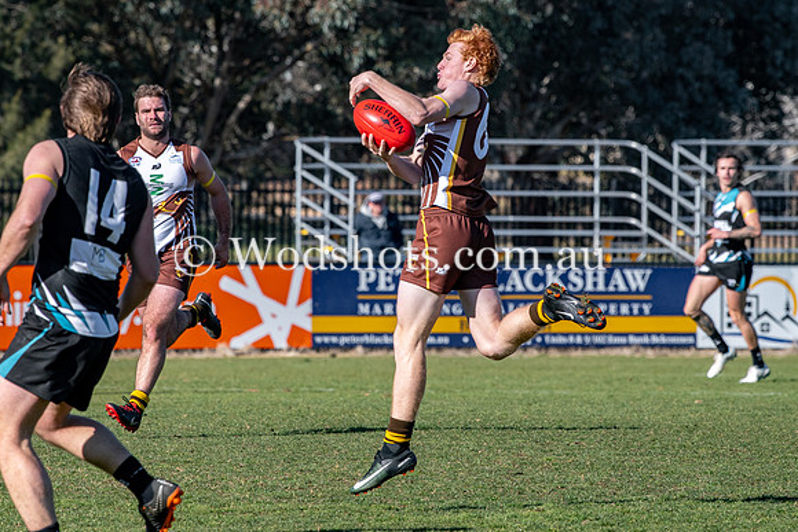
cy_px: 208
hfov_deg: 4.2
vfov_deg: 2.8
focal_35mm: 493
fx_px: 10941
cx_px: 432
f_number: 5
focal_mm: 200
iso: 200
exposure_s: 1/1250
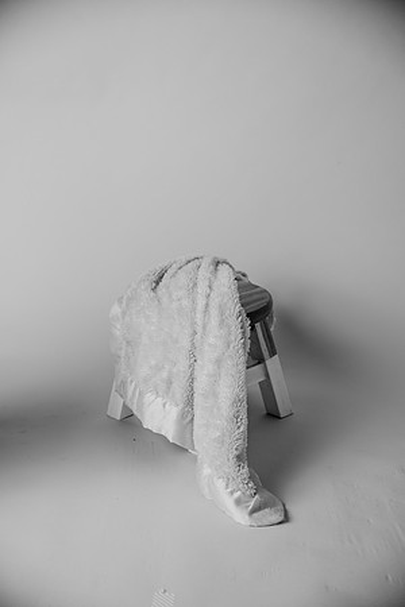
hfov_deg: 23.4
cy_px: 304
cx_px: 202
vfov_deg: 34.5
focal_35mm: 58
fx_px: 979
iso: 100
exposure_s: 1/160
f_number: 4
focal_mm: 58
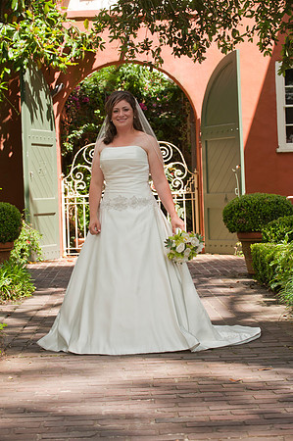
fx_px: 1101
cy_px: 220
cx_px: 146
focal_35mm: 90
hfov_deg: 15.2
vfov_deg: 22.6
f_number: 6.3
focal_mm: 90
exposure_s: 1/250
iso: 320
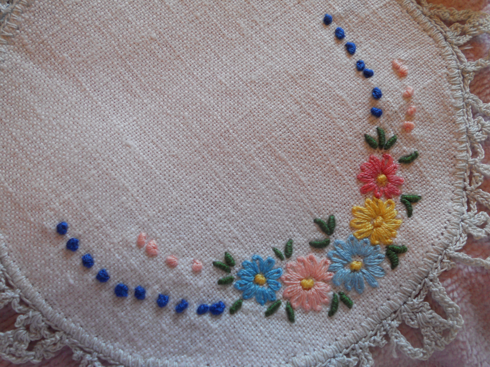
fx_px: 453
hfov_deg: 56.8
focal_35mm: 32
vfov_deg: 44.2
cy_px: 184
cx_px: 245
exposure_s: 1/30
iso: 100
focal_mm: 5.8
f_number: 3.5
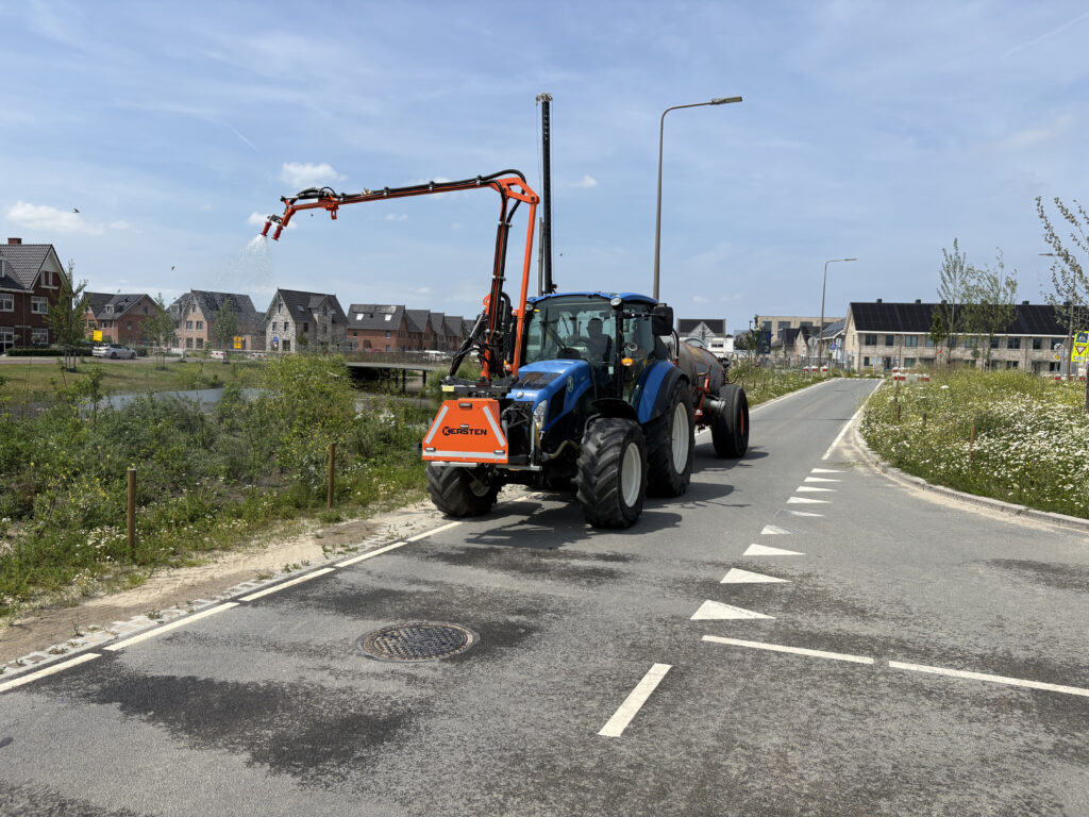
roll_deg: -1.4
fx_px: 818
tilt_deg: -3.4
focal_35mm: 26
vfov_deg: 53.1
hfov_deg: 67.3
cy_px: 408
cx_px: 544
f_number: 1.6
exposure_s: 1/4065
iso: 50
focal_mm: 5.96
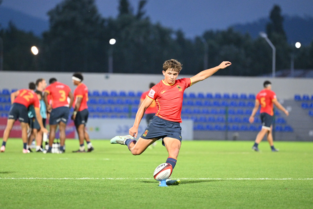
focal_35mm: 200
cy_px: 104
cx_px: 156
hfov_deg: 10.3
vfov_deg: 6.9
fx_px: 1739
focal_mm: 200
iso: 3200
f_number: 2.8
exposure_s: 1/1000
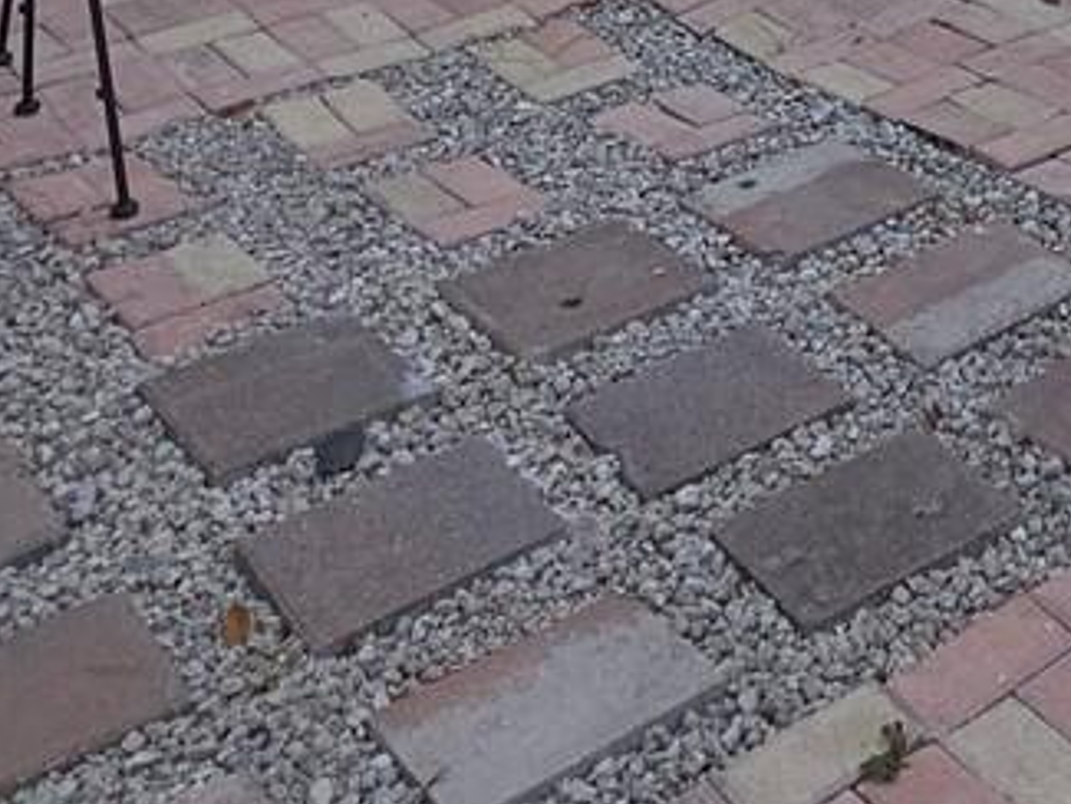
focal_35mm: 64
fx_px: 1981
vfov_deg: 17.4
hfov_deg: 27.3
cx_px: 1229
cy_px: -751
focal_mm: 2.2
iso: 20
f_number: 1.9
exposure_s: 1/728
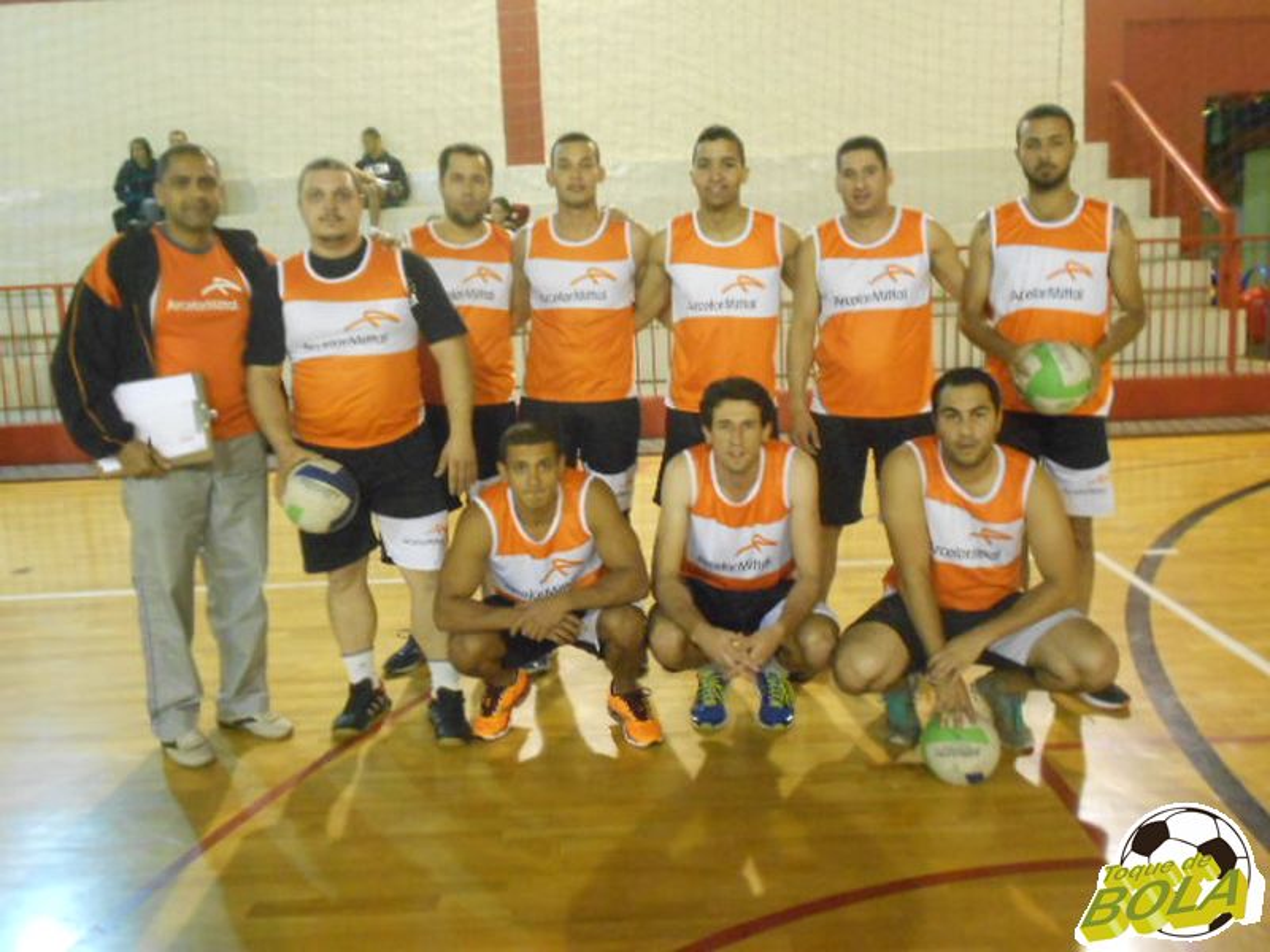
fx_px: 1174
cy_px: 476
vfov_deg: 44.2
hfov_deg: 56.8
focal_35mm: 32
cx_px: 635
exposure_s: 1/40
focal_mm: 6
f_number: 3.6
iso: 800
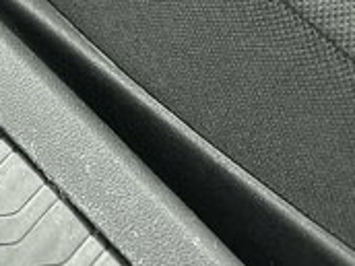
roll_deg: -2.4
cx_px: -367
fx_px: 1179
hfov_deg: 14.2
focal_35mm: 115
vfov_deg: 11.5
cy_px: -278
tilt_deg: -44.7
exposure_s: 1/25
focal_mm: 5.7
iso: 800
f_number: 1.5
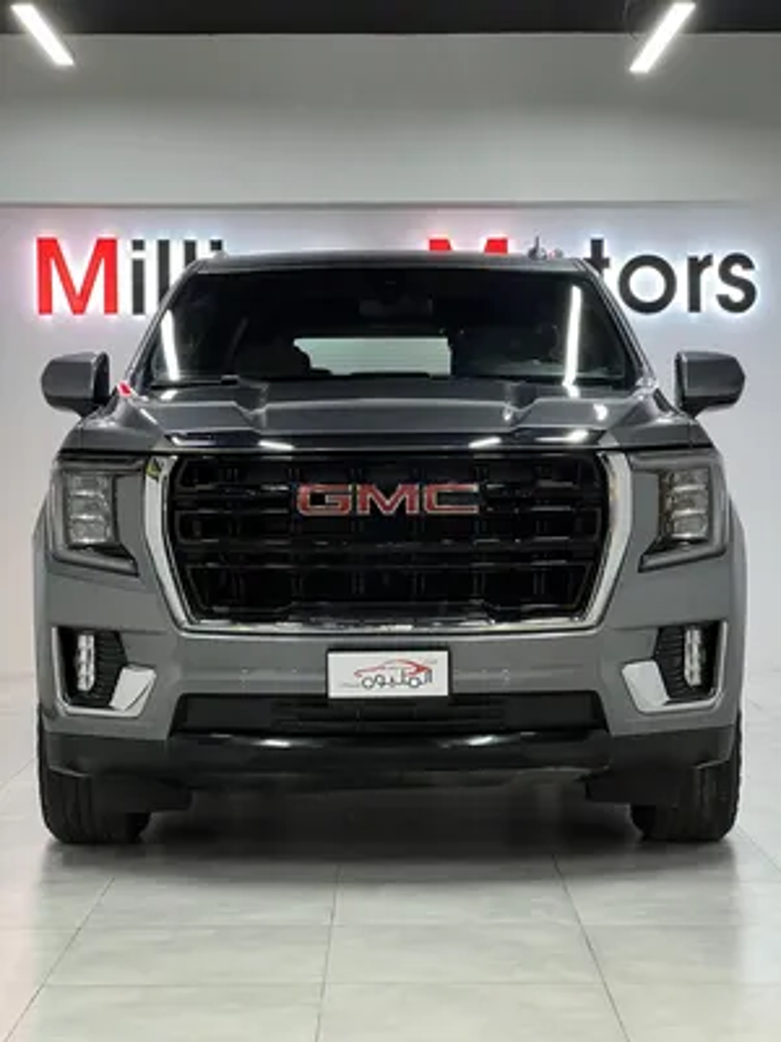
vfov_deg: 25.3
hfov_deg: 19.1
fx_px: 2316
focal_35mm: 77
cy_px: 521
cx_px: 390
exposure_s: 1/50
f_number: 2.8
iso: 640
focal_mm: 9
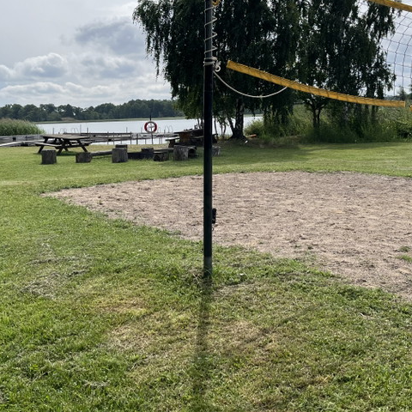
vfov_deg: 36.6
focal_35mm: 46
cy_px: 164
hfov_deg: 36.8
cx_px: 218
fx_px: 619
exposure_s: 1/4149
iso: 50
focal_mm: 5.1
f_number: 1.6
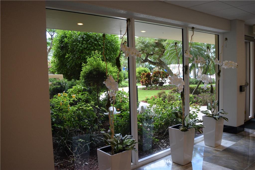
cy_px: 85
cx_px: 128
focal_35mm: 33
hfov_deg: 57.2
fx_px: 234
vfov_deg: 39.9
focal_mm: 22
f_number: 5
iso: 400
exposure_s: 1/100
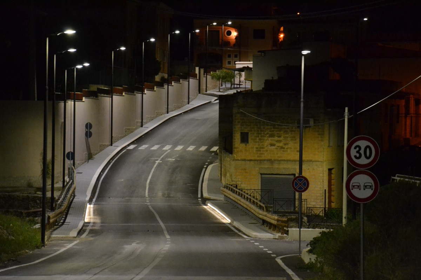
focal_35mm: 158
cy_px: 140
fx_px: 1842
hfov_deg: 13.0
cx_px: 210
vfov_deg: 8.7
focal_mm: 105
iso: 3200
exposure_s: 1/25
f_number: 5.6
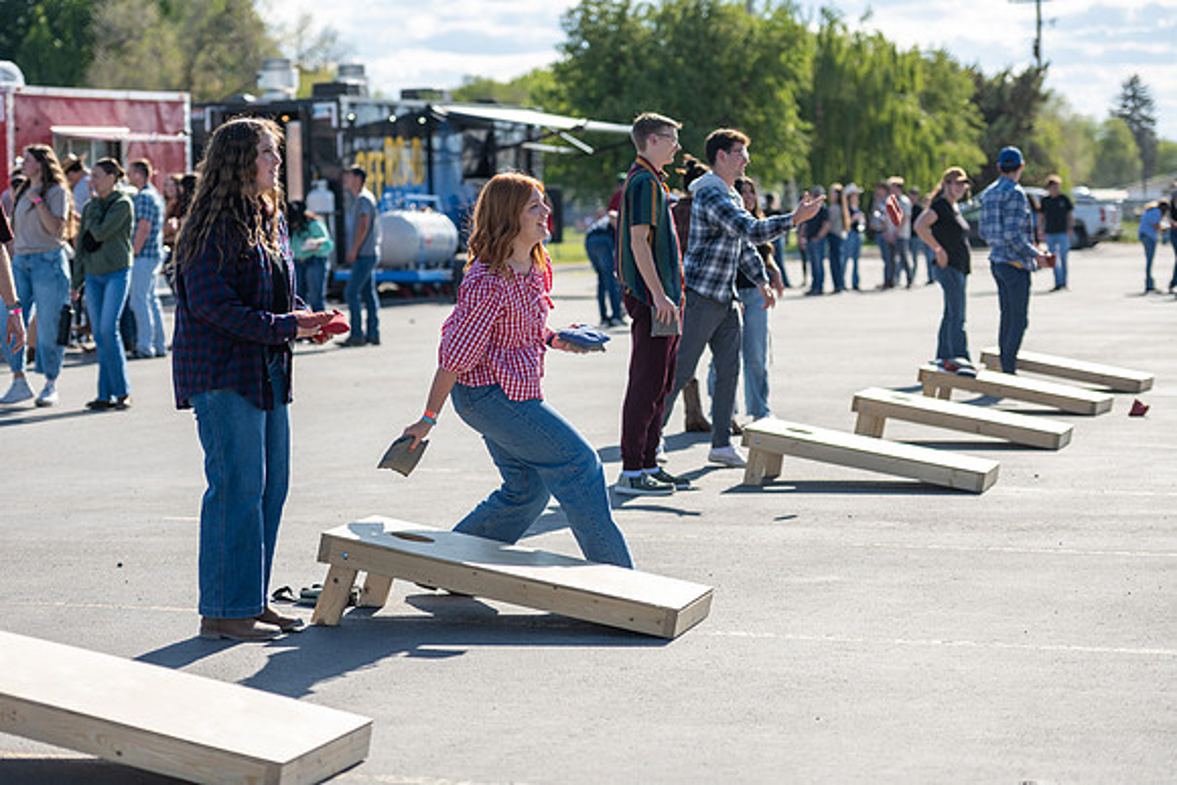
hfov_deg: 21.2
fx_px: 3148
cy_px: 400
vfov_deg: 14.2
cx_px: 549
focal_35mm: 96
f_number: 2.8
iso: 80
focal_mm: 90
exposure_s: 1/1000
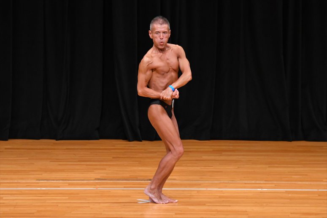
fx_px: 2588
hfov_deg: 7.2
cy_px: 109
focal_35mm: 285
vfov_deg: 4.8
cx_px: 164
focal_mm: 190
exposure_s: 1/400
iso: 3200
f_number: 5.6
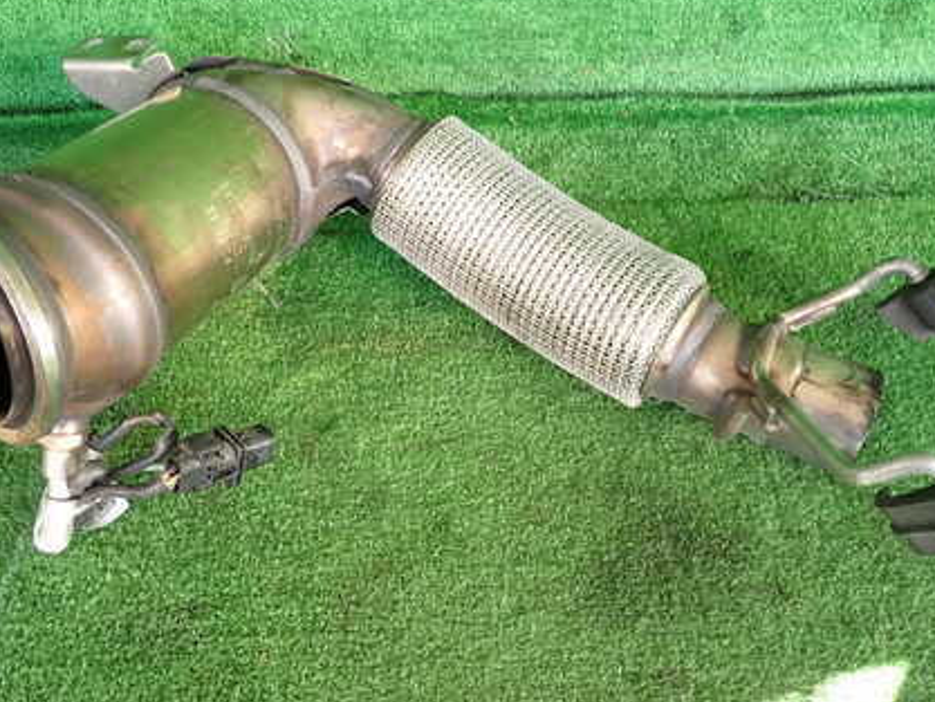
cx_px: 489
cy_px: 327
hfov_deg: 51.3
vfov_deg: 39.7
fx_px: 973
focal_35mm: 36
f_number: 2
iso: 125
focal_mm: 4.5
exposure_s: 1/60
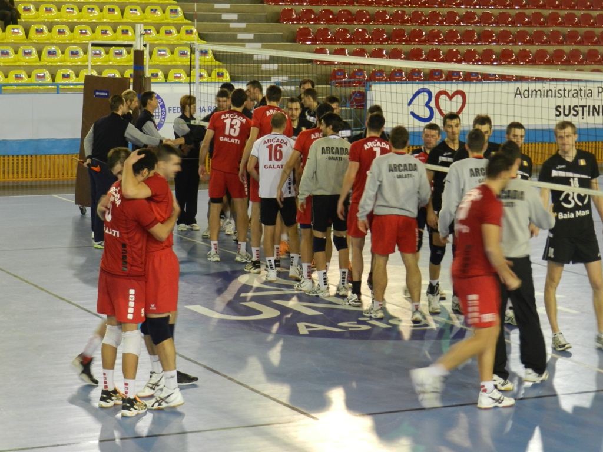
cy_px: 226
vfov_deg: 14.8
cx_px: 302
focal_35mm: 100
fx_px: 1742
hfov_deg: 19.6
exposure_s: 1/30
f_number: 4.6
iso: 400
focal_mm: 17.7
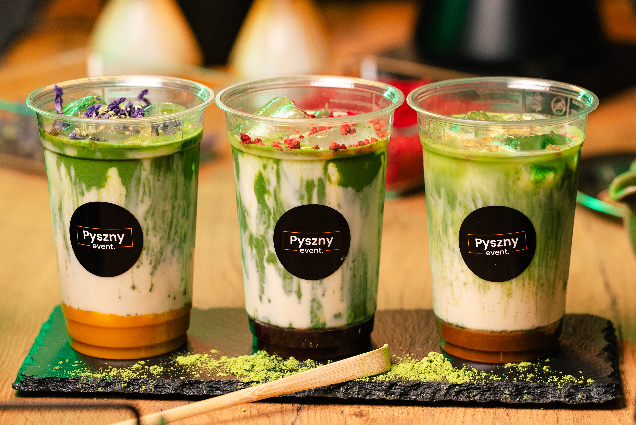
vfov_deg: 10.2
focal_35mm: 135
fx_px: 2386
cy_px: 212
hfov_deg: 15.2
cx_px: 318
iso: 800
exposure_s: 1/100
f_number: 5
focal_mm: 135
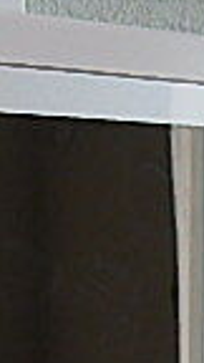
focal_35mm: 102
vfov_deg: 19.3
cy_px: 474
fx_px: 981
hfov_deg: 11.7
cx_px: -8
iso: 200
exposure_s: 1/50
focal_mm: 3.7
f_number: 3.5
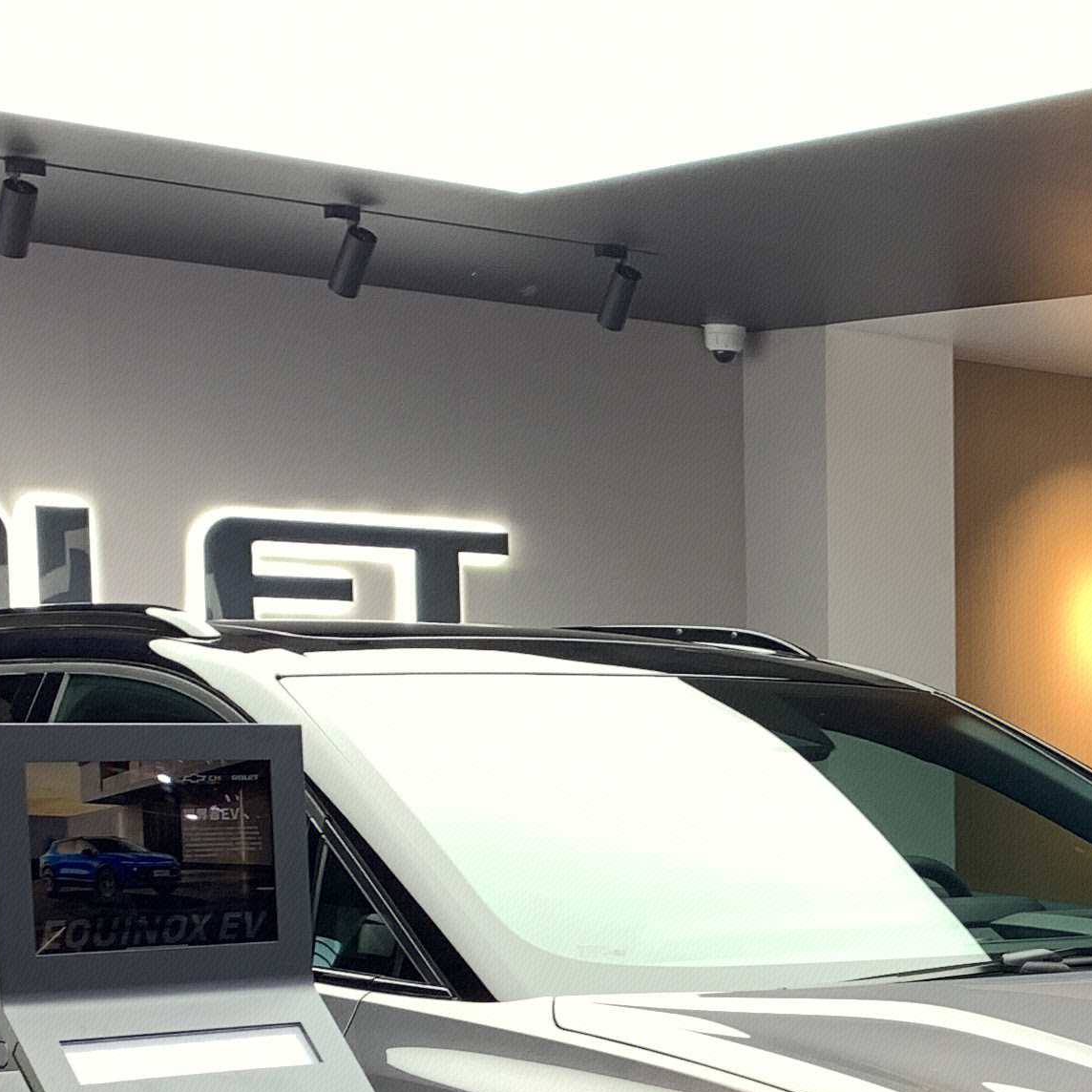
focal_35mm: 81
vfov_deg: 20.7
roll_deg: -2.4
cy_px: 1104
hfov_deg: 19.7
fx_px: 2891
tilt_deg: -6.5
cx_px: 1426
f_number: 1.8
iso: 40
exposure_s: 1/101
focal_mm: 4.25
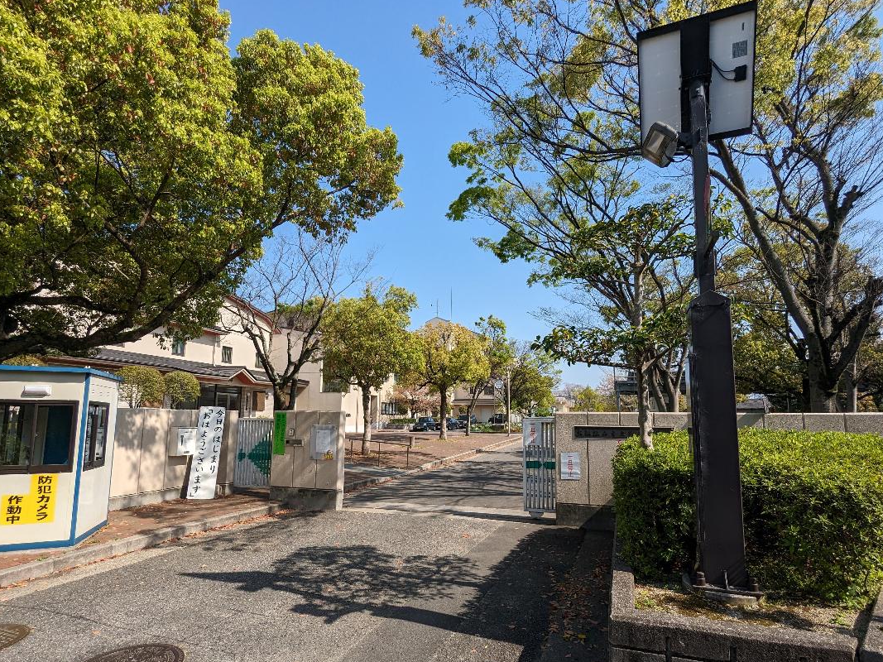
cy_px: 367
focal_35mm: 18
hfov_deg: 87.7
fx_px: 459
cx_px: 465
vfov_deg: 71.4
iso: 52
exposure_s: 1/2114
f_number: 2.2
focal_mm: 2.35
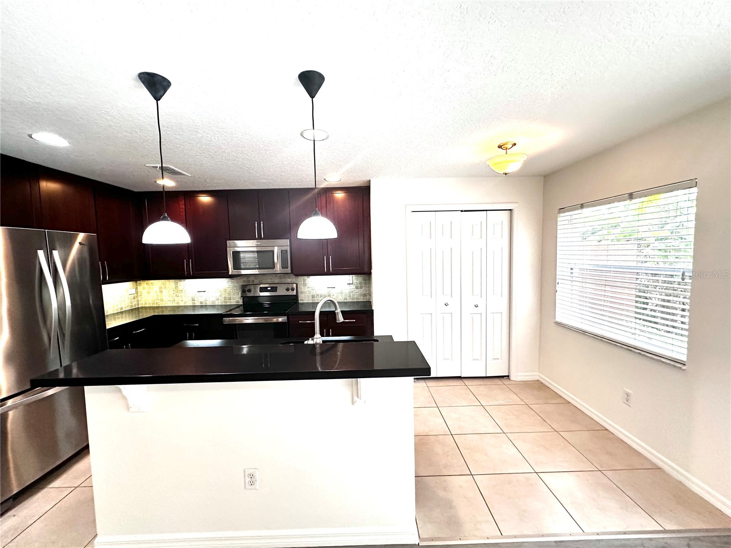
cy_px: 274
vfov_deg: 85.7
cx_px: 366
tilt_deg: -4.0
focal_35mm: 14
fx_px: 296
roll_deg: +1.2
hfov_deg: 102.1
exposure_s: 1/120
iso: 250
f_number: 2.2
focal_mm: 2.22
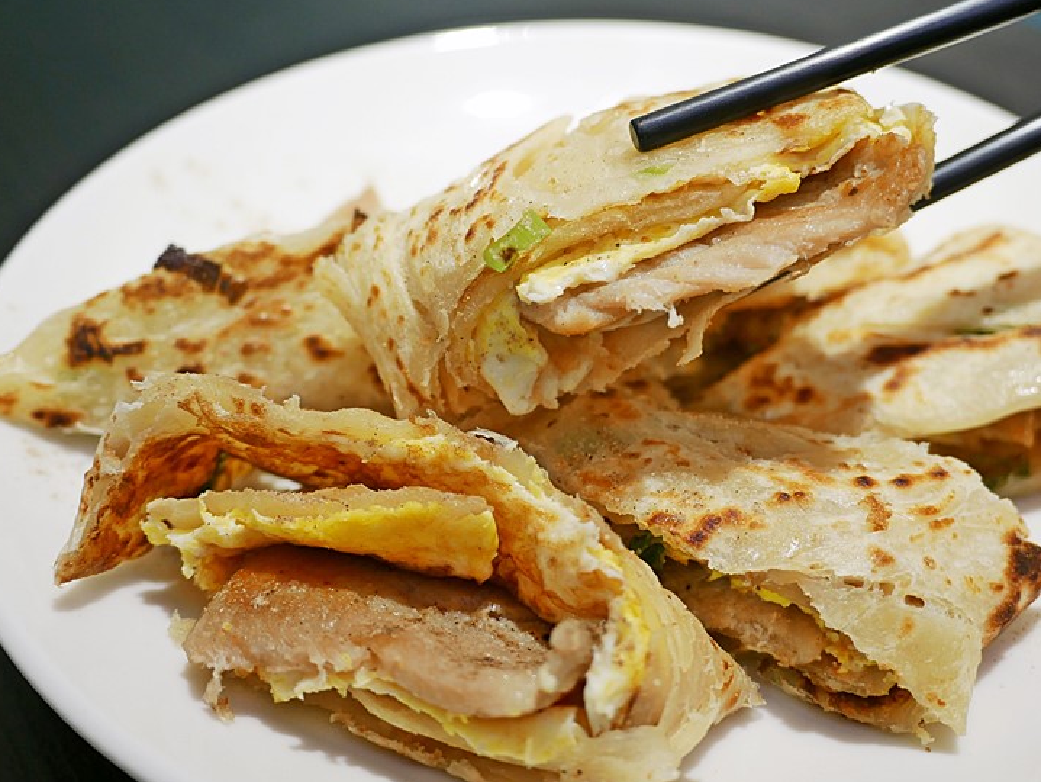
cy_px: 349
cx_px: 635
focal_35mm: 39
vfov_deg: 36.8
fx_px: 1173
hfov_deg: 47.5
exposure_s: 1/60
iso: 250
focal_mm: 14
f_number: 2.5
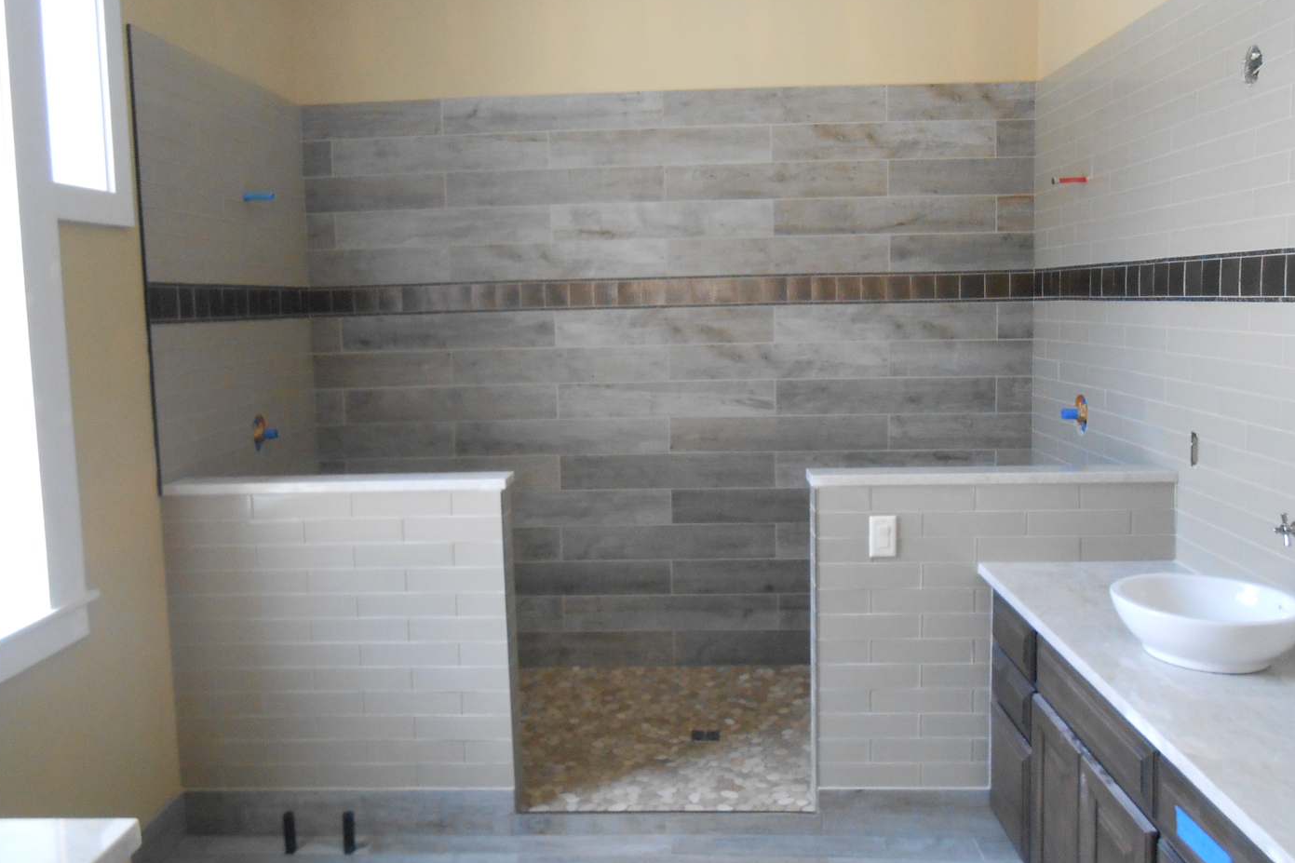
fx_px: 1007
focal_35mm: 28
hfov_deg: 65.5
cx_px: 641
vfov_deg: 46.3
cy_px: 385
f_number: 3.5
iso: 400
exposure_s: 1/30
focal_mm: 4.6
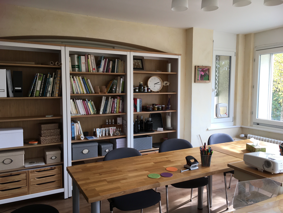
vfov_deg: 48.2
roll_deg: +0.7
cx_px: 142
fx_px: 237
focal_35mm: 29
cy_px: 106
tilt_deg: -4.5
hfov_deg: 61.7
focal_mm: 4.15
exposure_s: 1/50
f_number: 2.2
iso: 25
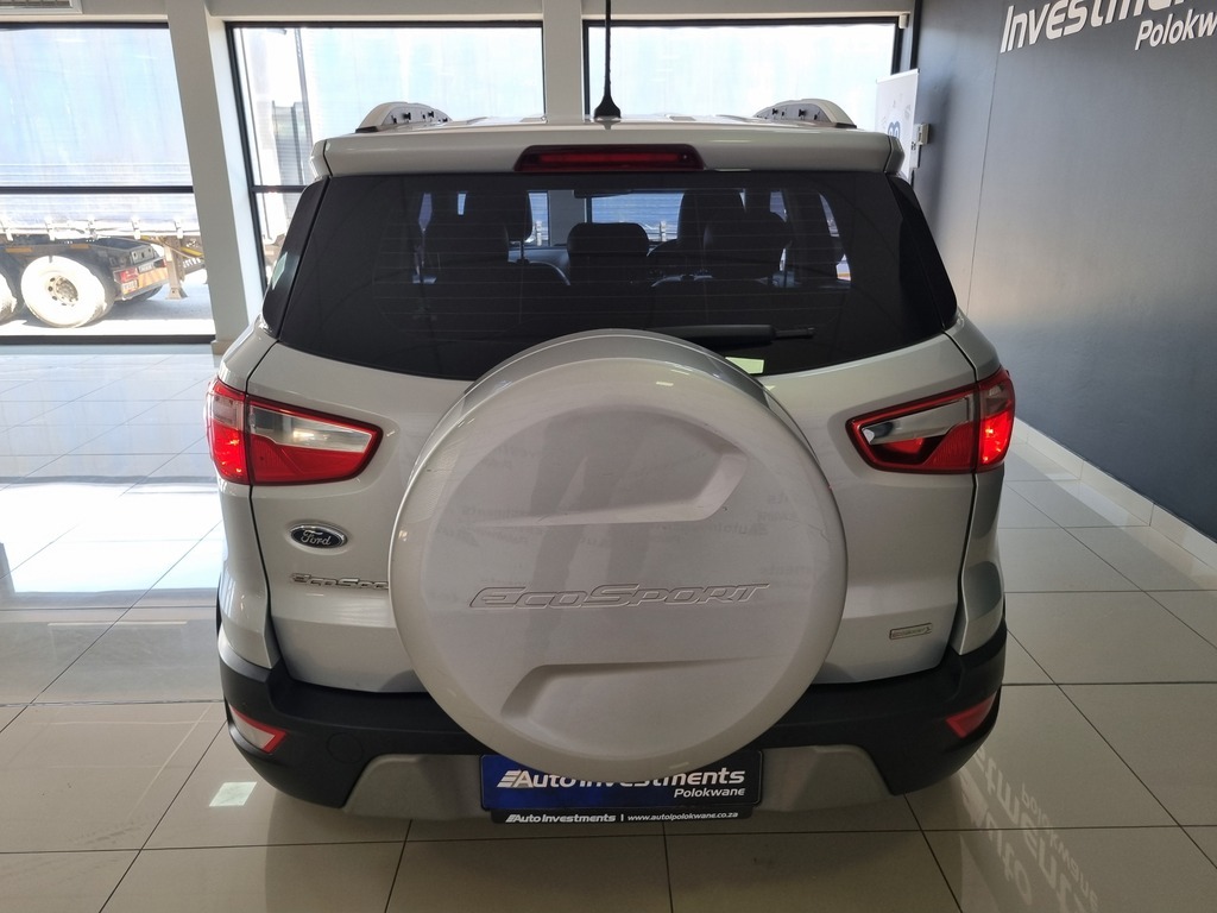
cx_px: 608
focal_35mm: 26
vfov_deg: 53.1
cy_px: 456
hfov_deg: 67.3
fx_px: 914
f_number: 1.8
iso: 64
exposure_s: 1/100
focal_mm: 5.4
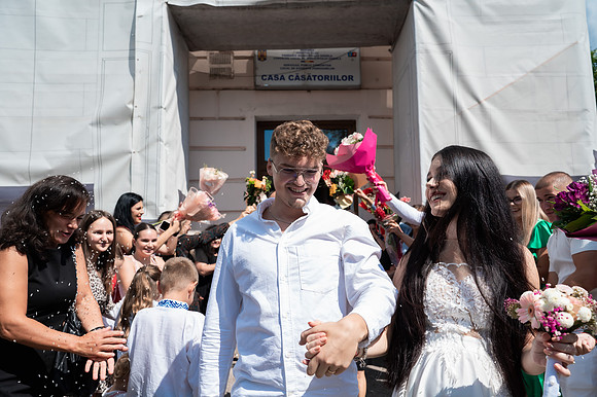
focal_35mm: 28
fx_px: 464
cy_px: 198
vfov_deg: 46.4
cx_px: 298
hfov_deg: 65.5
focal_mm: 28
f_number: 5
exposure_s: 1/1000
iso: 200
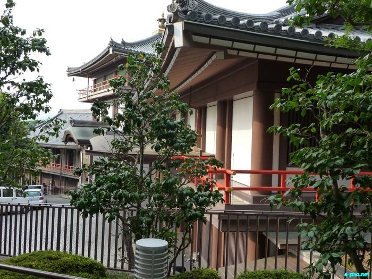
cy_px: 140
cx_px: 186
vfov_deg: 39.7
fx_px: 387
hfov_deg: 51.4
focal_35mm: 36
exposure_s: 1/250
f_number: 3.7
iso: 160
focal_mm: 6
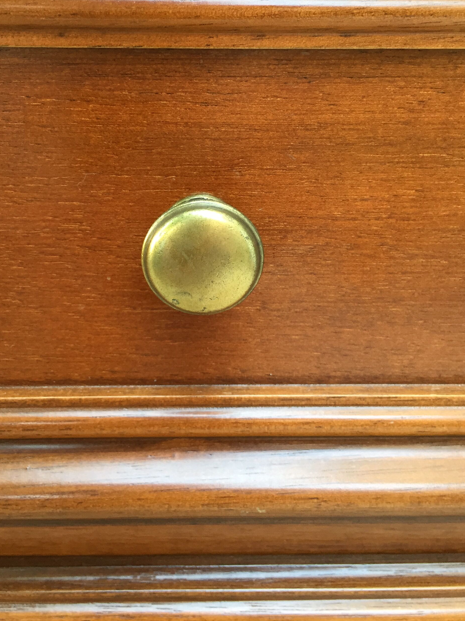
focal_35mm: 38
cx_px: 203
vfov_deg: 48.5
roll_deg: -2.8
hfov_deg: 37.7
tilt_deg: -20.2
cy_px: 230
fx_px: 681
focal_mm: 4.15
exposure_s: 1/30
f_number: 2.2
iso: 40
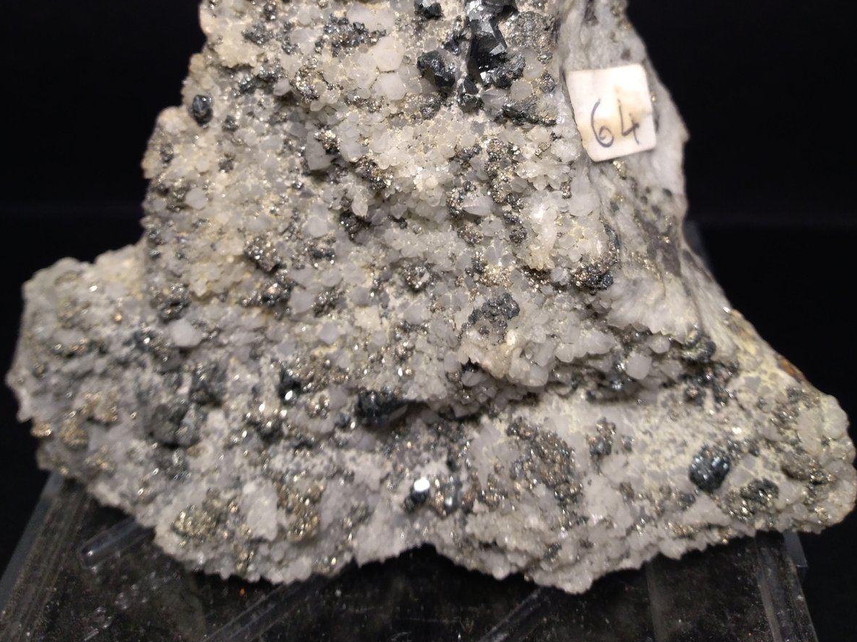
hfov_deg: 52.6
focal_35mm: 35
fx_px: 866
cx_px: 427
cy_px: 106
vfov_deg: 38.7
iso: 108
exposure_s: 1/60
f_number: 2
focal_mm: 3.54
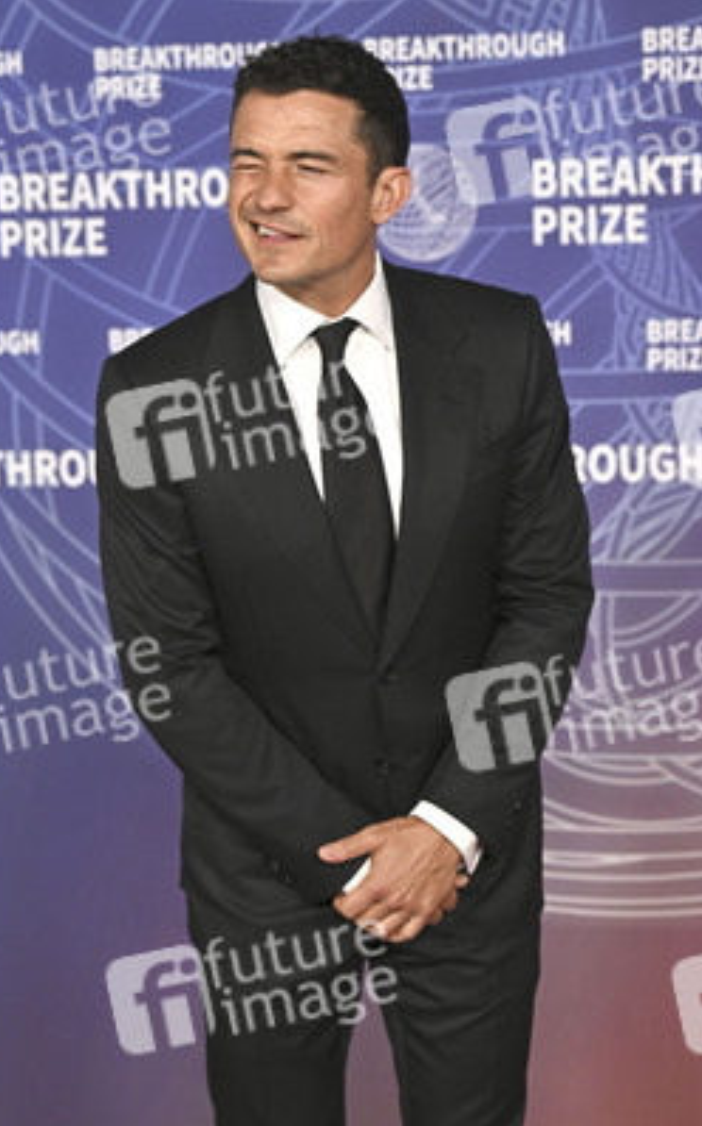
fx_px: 2546
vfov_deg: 24.9
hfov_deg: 15.7
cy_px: 563
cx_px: 334
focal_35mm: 83
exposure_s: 1/320
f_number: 4
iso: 2000
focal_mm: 81
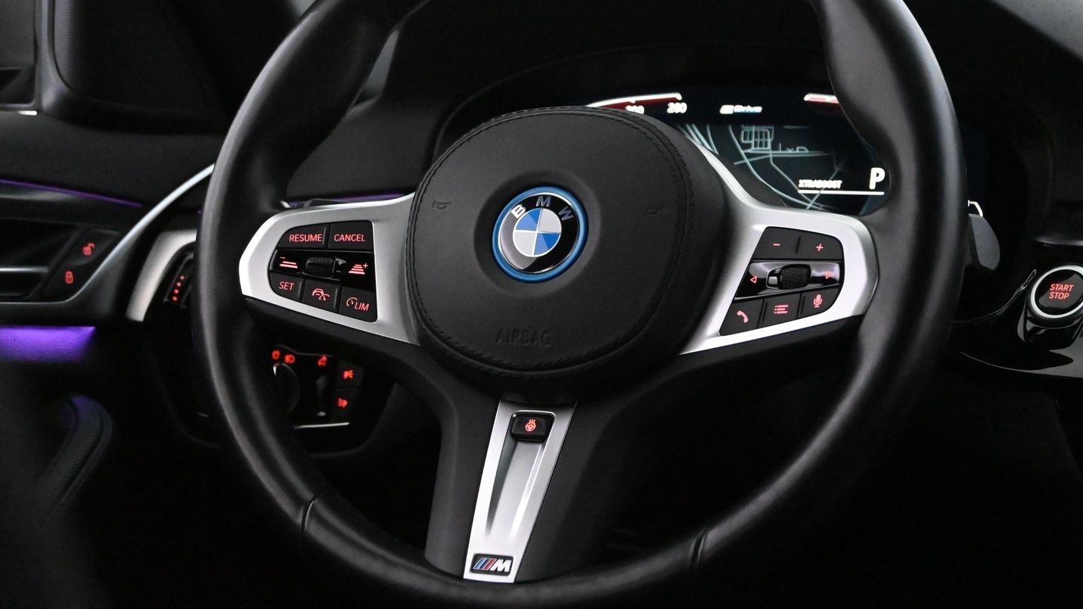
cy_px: 246
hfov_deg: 32.8
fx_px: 1838
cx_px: 563
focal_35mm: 64
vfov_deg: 18.8
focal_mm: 36
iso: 12800
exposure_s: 1/60
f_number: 5.3
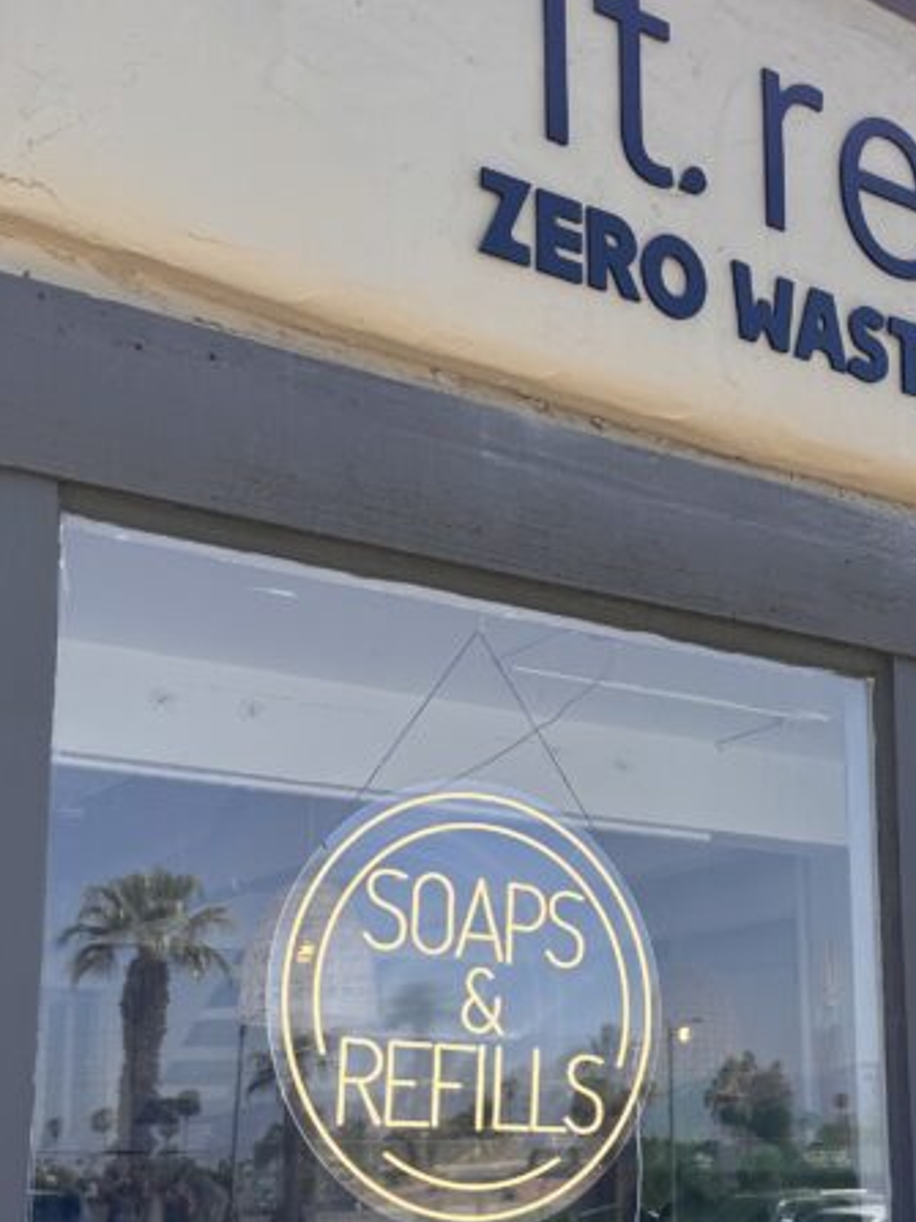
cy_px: 831
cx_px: 648
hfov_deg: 26.3
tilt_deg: +12.1
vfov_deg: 34.6
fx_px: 1941
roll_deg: +0.8
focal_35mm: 55
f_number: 1.78
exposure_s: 1/1812
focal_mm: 6.86
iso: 80
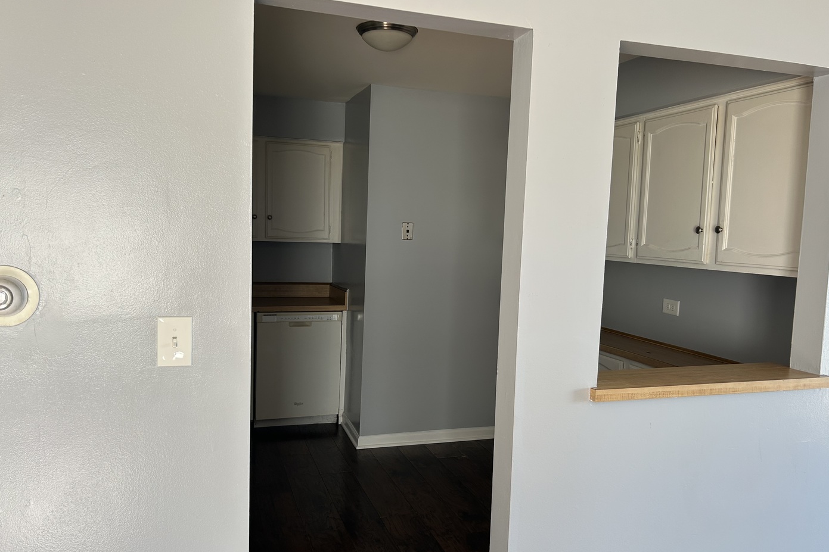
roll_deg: -1.5
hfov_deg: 65.5
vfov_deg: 46.4
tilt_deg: -5.2
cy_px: 280
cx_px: 410
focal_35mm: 28
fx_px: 645
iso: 50
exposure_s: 1/121
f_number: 1.5
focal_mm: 5.7
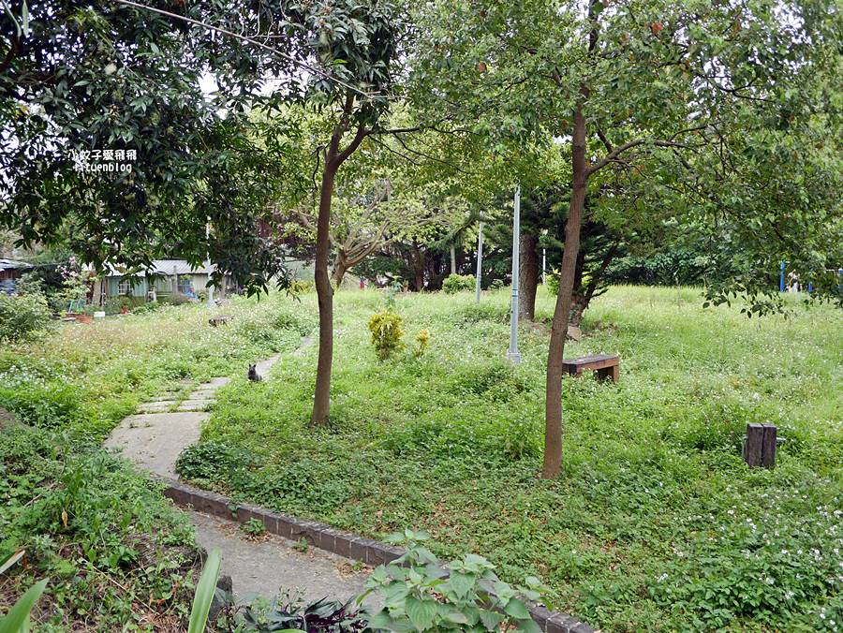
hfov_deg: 63.4
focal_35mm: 28
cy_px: 316
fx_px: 682
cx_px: 422
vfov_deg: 49.8
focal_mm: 14
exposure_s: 1/125
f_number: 2.5
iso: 200
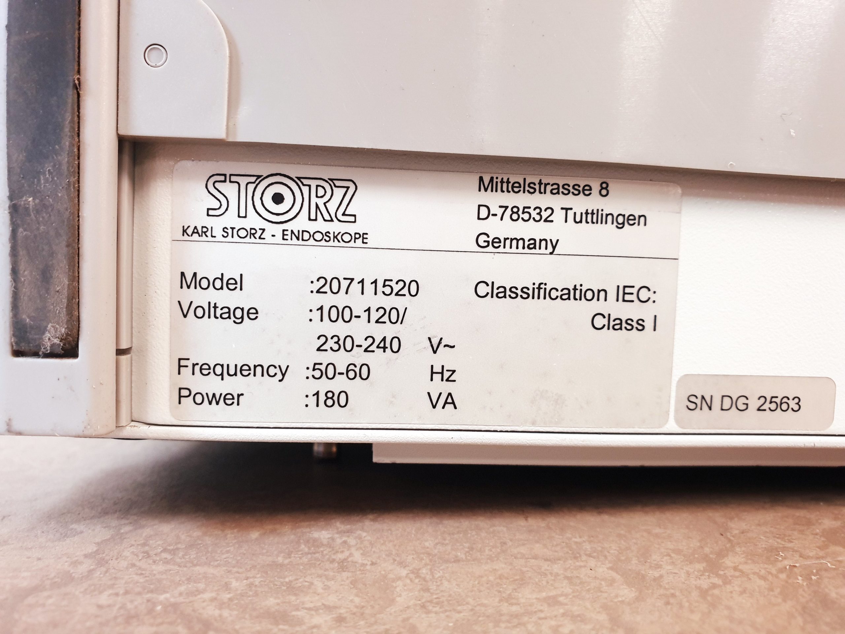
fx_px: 635
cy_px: 317
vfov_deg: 53.1
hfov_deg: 67.3
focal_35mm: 26
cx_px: 422
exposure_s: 1/20
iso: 320
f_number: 2.4
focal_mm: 4.3
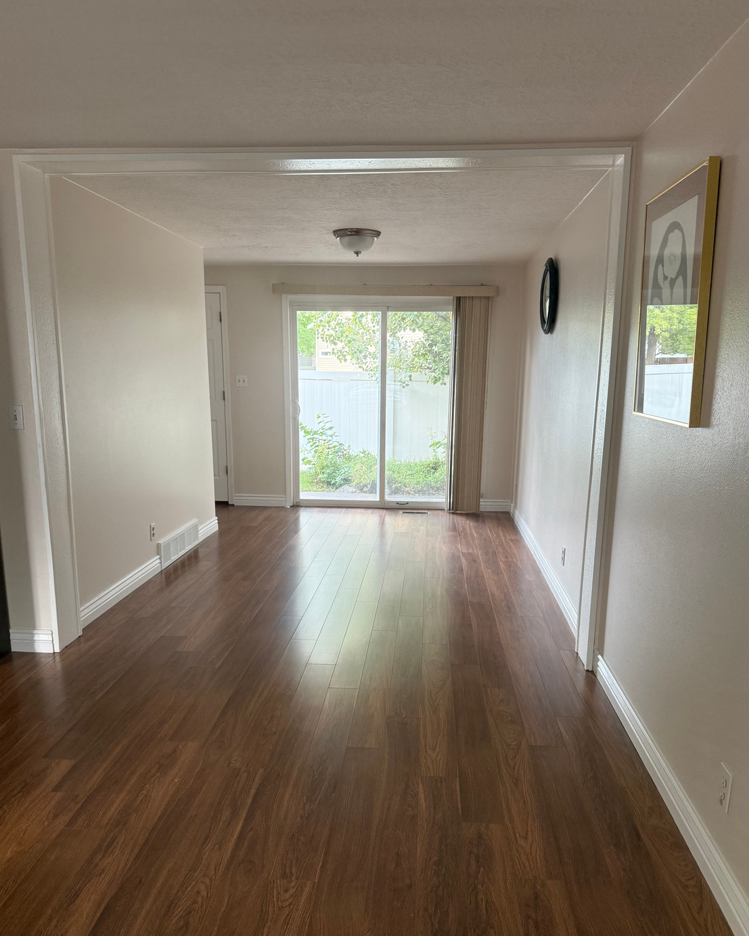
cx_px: 375
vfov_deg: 65.9
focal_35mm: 26
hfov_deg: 54.9
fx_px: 721
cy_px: 513
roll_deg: -1.0
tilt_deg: -11.5
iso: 250
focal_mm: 6.76
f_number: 1.78
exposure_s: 1/60
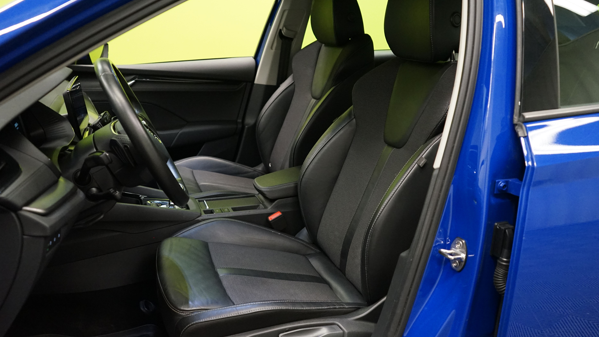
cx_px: 299
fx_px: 477
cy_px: 165
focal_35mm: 30
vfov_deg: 38.9
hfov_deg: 64.3
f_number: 3.5
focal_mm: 28
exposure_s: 1/160
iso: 4000
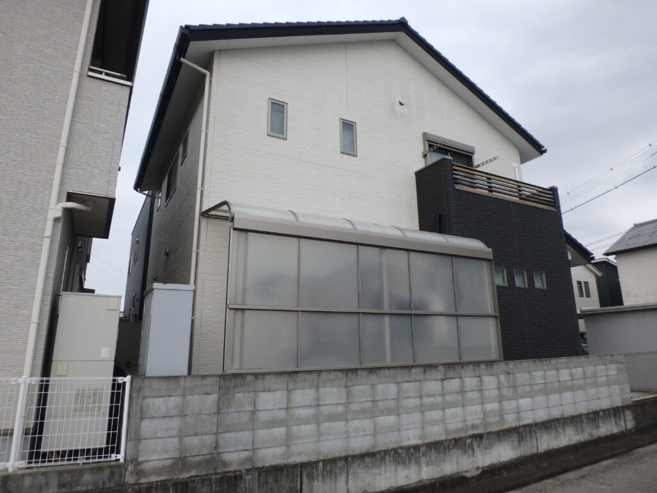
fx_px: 437
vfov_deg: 58.9
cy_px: 246
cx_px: 328
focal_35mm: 23
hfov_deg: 73.9
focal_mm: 4
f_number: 3.8
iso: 125
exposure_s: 1/320
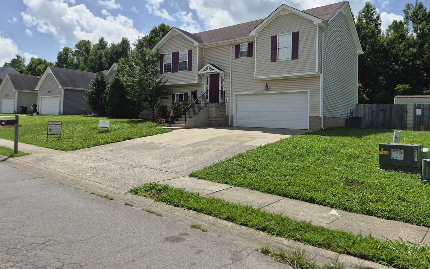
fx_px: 293
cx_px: 216
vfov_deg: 48.9
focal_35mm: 25
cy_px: 105
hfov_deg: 72.5
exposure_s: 1/7696
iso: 50
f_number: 1.8
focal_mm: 5.4
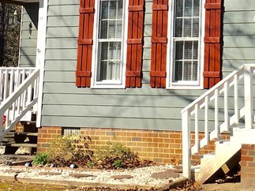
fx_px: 677
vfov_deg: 15.7
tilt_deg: +8.1
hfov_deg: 20.6
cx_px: 257
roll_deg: -1.1
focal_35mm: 92
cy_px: -14
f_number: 2.2
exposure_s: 1/1789
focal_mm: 4.15
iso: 25
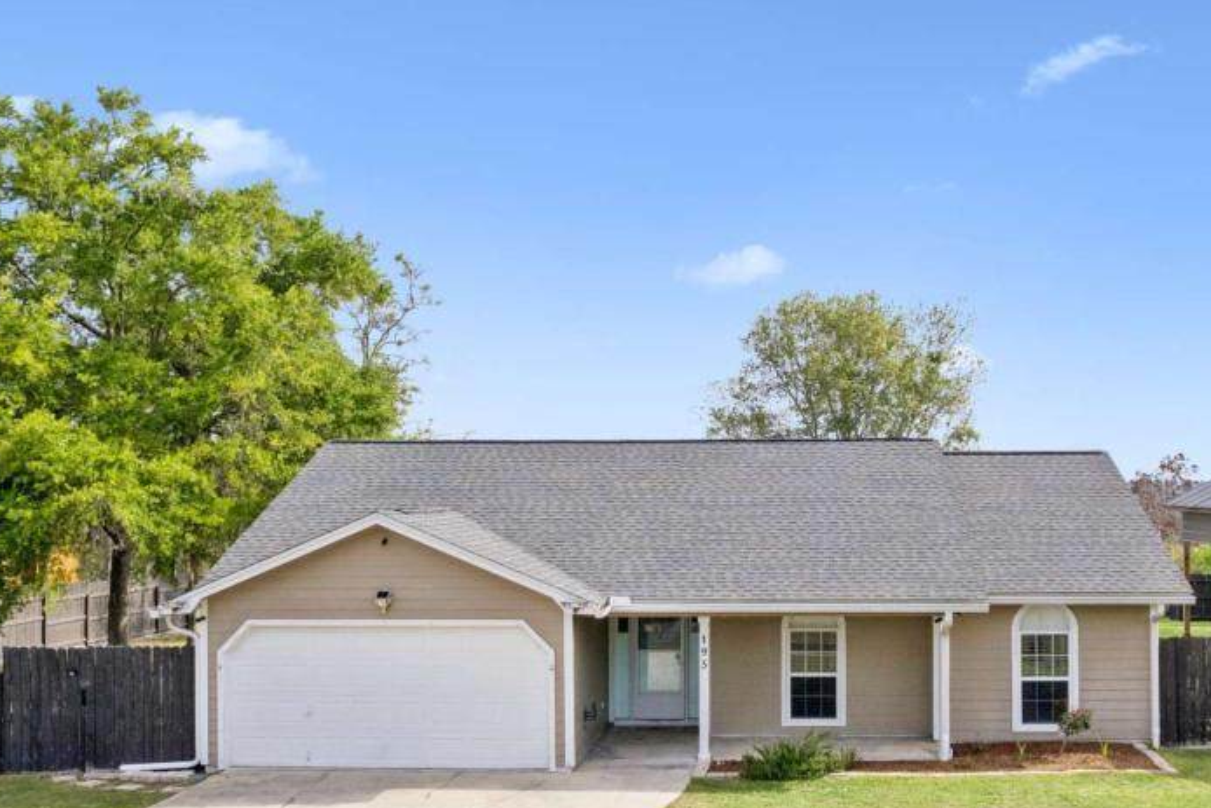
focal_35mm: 38
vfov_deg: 35.1
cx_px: 768
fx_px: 1278
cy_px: 428
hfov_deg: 50.1
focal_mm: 8.38
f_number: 2.8
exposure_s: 1/2500
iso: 100
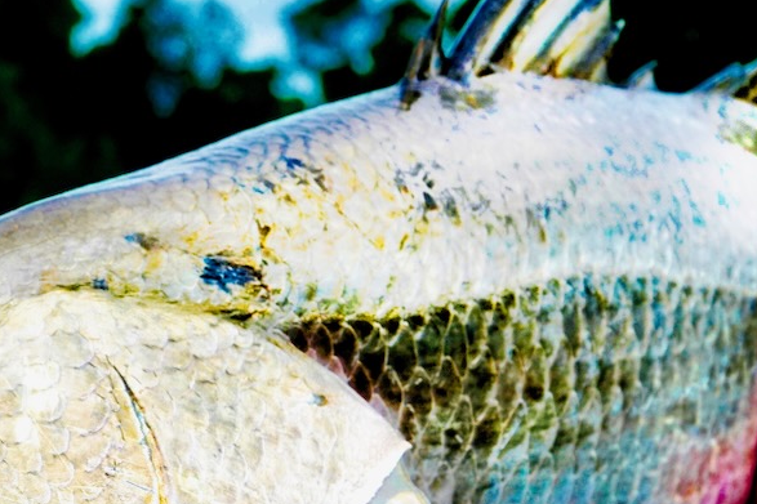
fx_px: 2018
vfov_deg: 14.2
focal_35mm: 96
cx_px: 39
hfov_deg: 20.7
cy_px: 401
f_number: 4
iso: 100
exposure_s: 1/800
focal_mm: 16.31
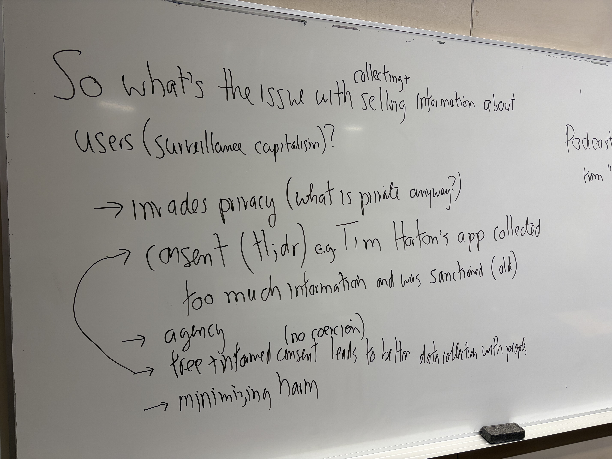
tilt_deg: -3.7
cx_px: 306
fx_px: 460
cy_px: 230
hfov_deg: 67.3
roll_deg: -0.3
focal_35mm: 26
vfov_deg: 53.1
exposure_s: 1/120
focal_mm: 5.96
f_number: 1.6
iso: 125
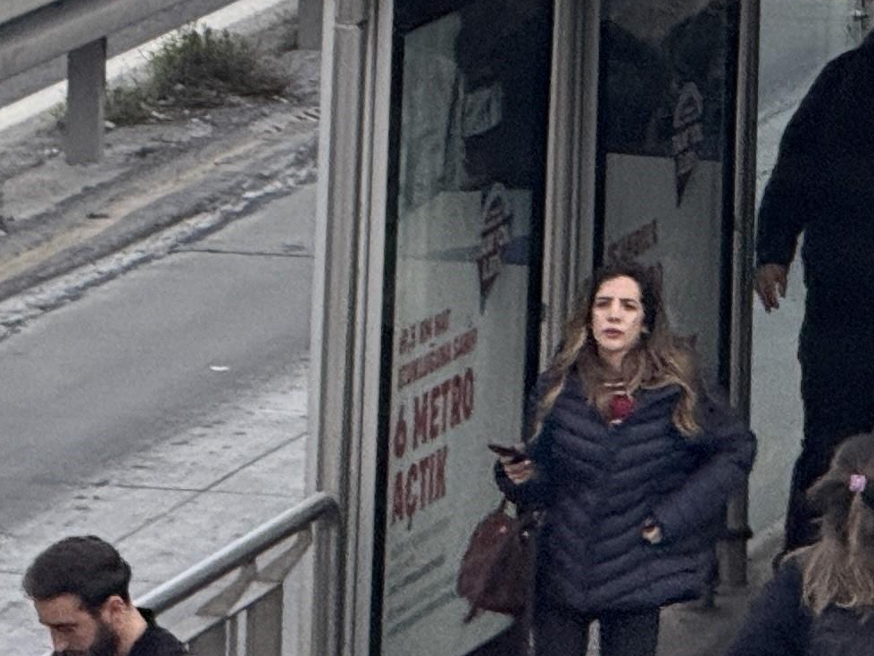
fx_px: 12477
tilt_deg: -6.0
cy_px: -455
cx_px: 1494
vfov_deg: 3.0
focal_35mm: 494
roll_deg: -2.0
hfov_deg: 4.0
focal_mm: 15.66
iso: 250
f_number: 2.8
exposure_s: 1/66
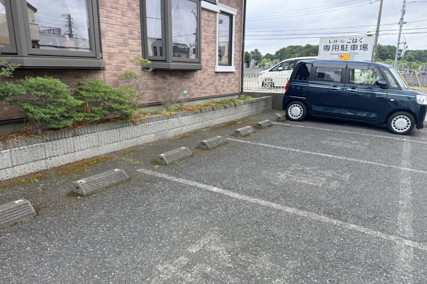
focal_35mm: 26
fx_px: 308
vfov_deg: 49.5
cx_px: 217
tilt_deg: -12.7
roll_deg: -0.4
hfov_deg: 69.4
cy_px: 149
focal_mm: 6.76
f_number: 1.78
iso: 100
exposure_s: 1/1653
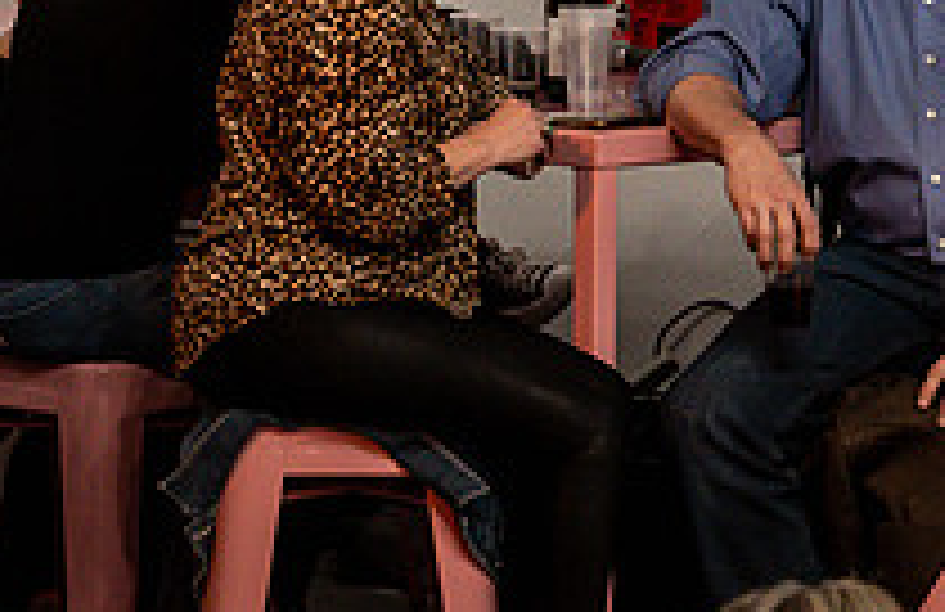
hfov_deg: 12.6
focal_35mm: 164
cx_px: 225
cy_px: 62
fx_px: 4267
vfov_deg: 8.2
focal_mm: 55
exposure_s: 1/160
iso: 8000
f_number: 4
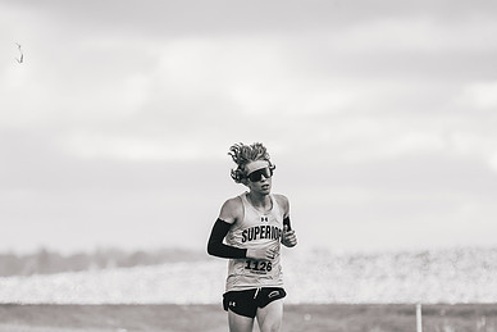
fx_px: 8355
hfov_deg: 3.4
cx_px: 228
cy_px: 245
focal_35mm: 605
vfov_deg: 2.3
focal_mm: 400
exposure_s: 1/1000
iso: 400
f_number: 6.3
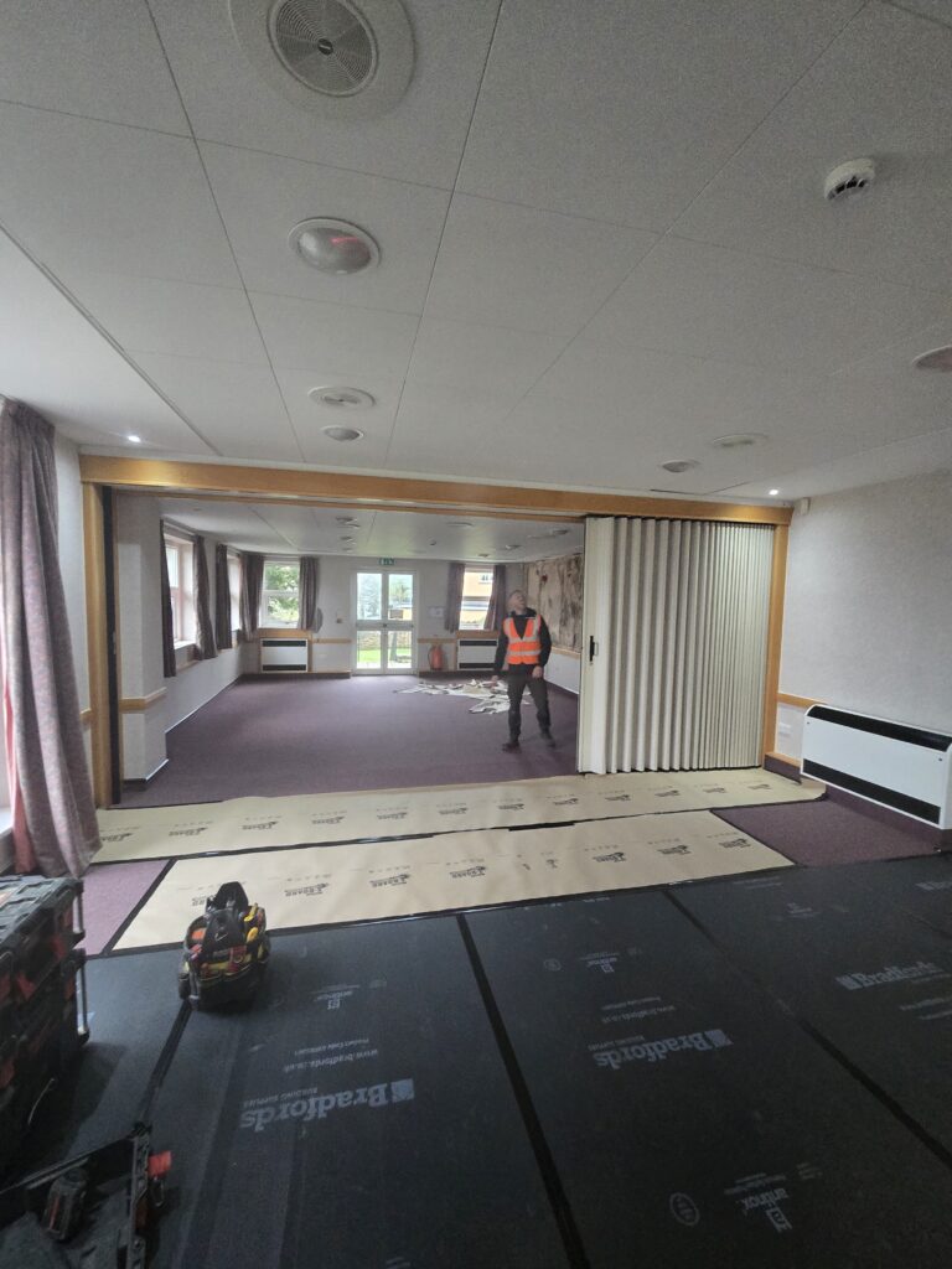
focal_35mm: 13
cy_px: 634
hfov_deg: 89.9
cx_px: 476
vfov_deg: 106.2
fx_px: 477
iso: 400
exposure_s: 1/50
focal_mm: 2.2
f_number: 2.2
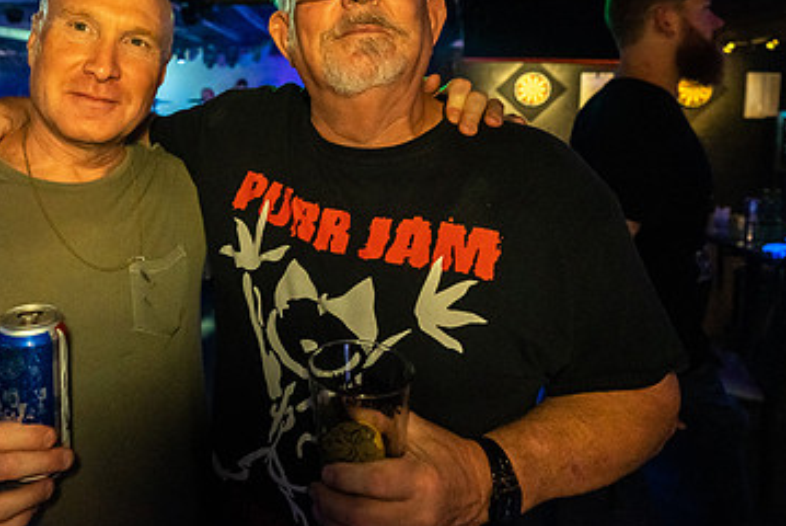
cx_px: 245
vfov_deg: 51.2
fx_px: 524
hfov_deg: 70.9
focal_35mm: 24
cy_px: 137
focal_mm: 14
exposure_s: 1/250
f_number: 2.8
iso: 3200
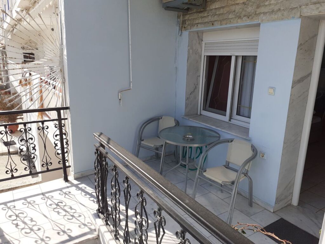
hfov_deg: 65.3
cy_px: 122
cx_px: 162
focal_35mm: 27
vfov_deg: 51.4
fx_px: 253
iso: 40
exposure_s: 1/1135
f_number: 1.9
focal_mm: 3.6
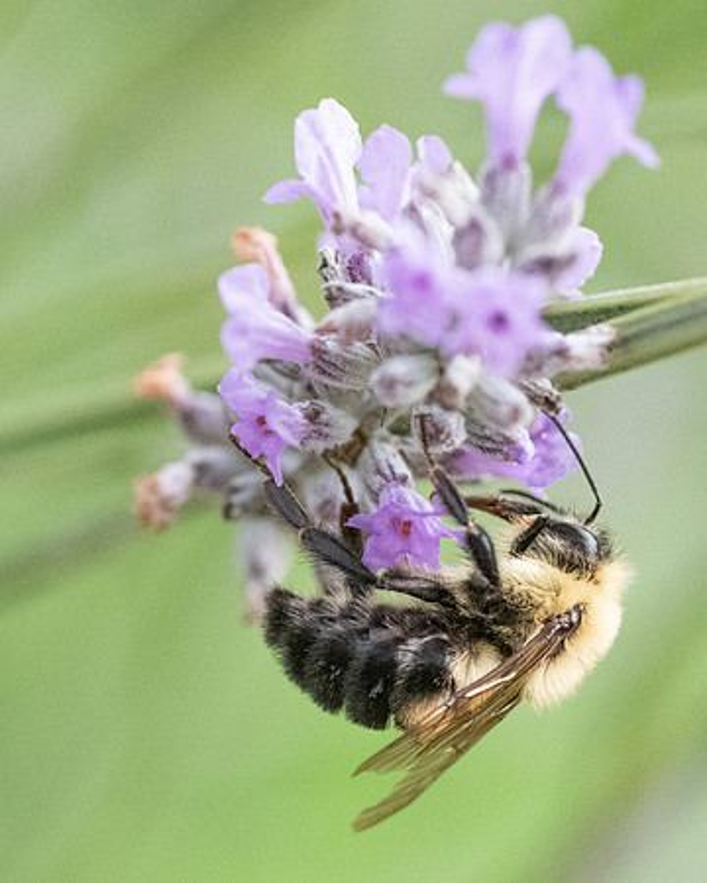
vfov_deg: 7.7
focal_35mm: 251
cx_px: 344
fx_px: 6566
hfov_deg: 6.2
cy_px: 643
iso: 9000
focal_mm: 100
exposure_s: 1/1000
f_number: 8
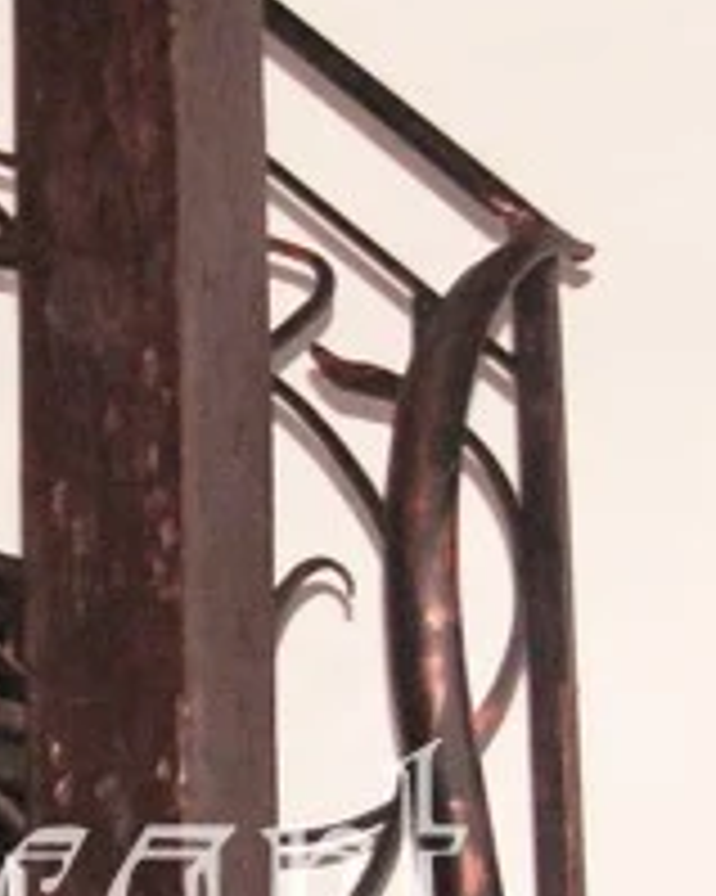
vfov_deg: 13.5
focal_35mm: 141
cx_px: -252
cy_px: 891
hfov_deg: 10.7
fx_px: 3738
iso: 400
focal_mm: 6
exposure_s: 1/60
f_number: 2.8
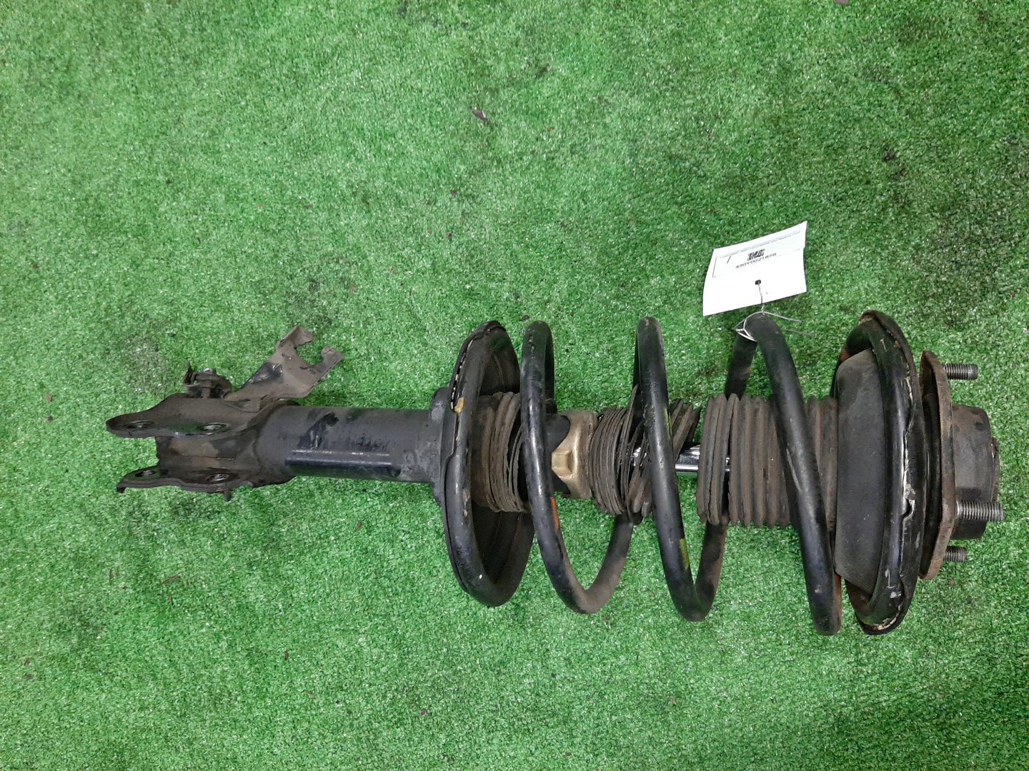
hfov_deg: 67.3
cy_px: 386
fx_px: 773
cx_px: 514
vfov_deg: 53.1
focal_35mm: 26
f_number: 1.7
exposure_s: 1/50
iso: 238
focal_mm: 3.93
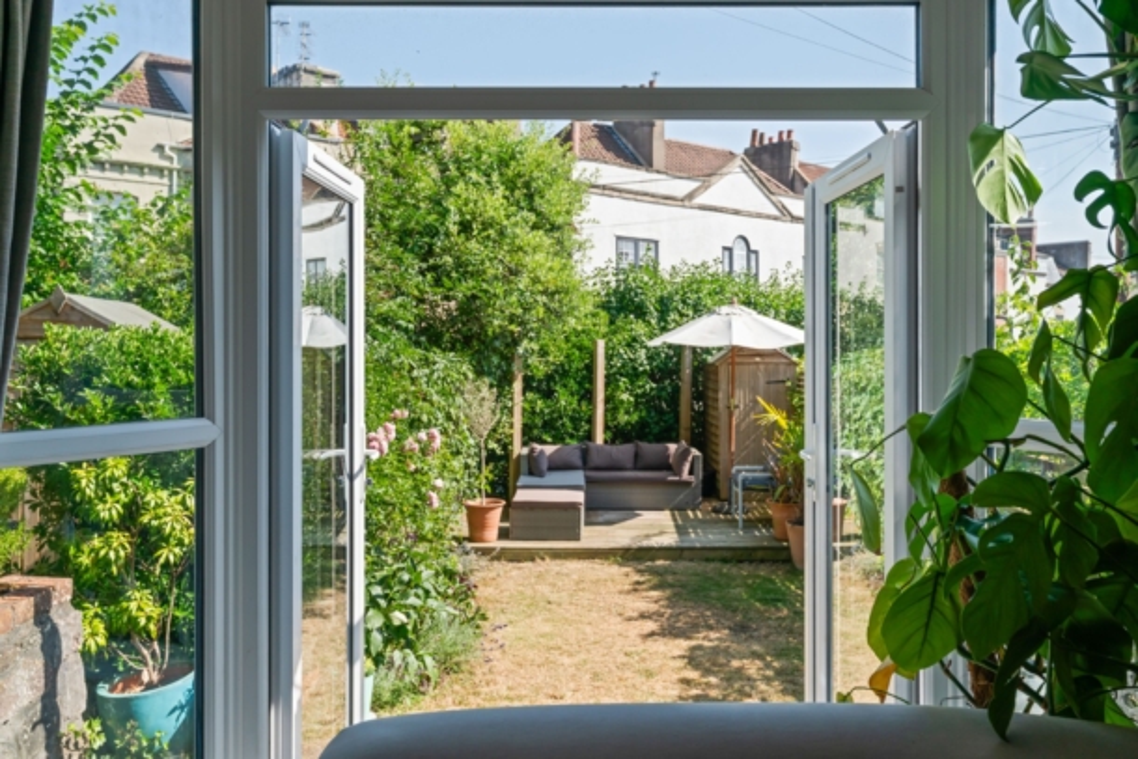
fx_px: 917
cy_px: 380
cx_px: 569
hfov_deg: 63.6
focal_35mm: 29
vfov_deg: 45.0
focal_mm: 29
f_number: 7.1
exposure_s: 1/160
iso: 250
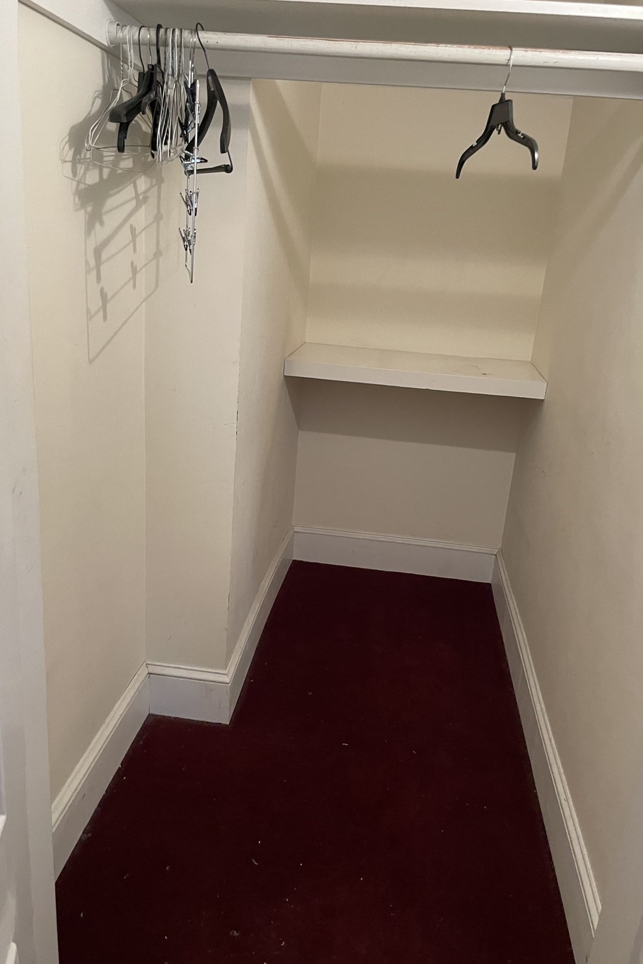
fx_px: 750
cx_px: 317
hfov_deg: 46.4
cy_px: 469
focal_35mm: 28
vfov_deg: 65.5
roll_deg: -4.3
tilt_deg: -18.5
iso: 320
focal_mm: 4.2
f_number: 1.6
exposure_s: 1/60
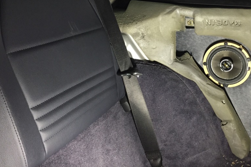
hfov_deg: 48.1
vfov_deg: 32.9
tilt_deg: -14.0
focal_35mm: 40
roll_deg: +0.6
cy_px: 46
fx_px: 279
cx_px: 152
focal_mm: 4.15
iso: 250
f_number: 2.2
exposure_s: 1/17
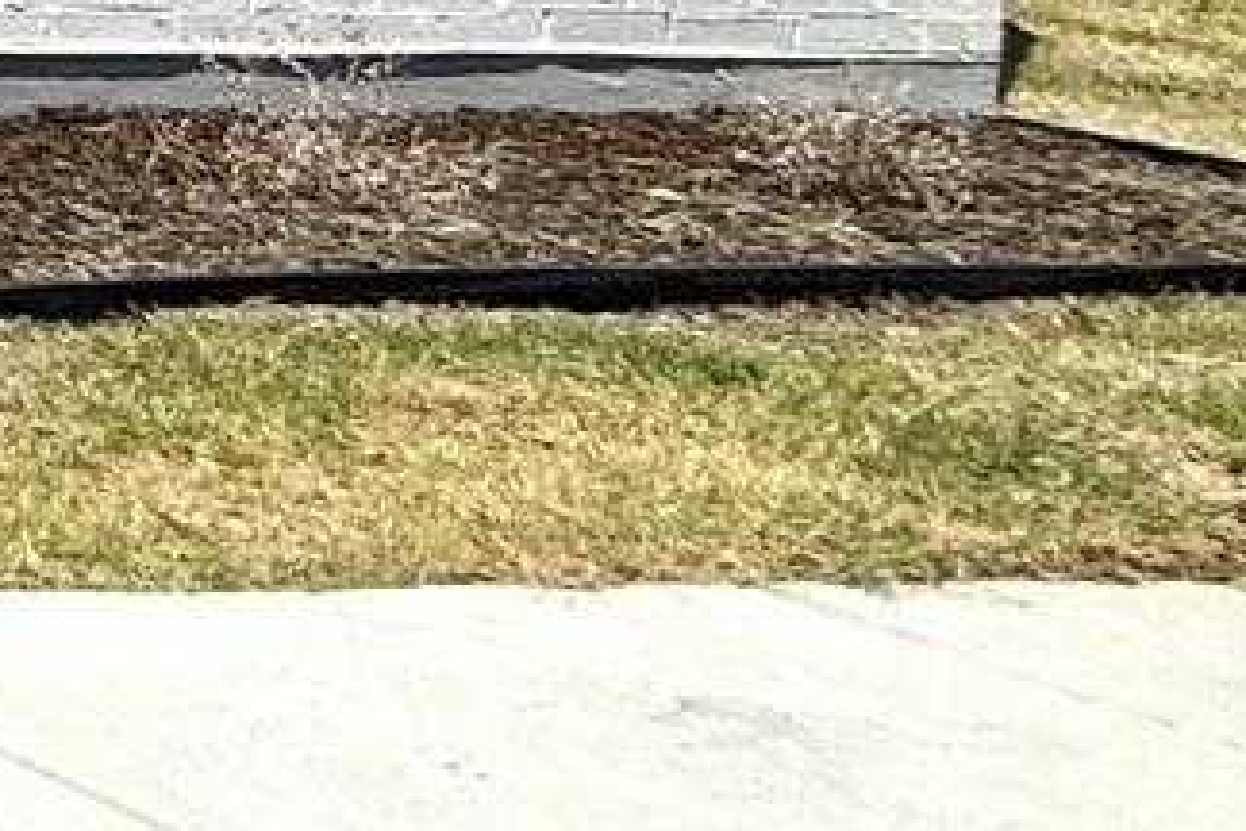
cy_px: -458
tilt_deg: -2.0
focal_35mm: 92
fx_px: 3184
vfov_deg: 13.9
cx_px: -2673
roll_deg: -0.2
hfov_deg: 10.9
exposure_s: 1/3289
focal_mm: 2.22
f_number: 2.2
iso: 50
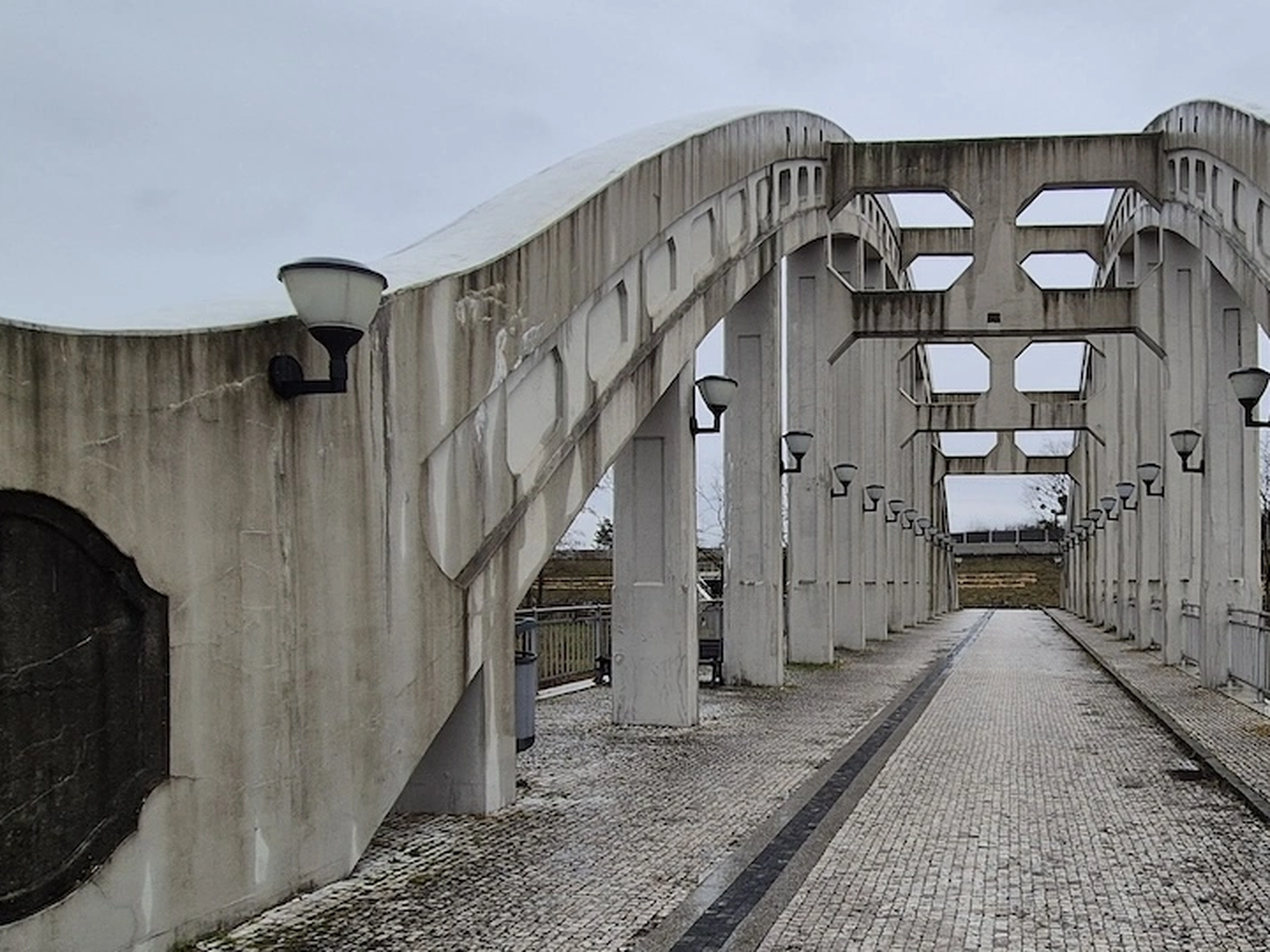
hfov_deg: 63.5
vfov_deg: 52.5
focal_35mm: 26
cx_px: 947
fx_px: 954
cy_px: 592
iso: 50
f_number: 2.2
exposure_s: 1/298
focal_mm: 2.2
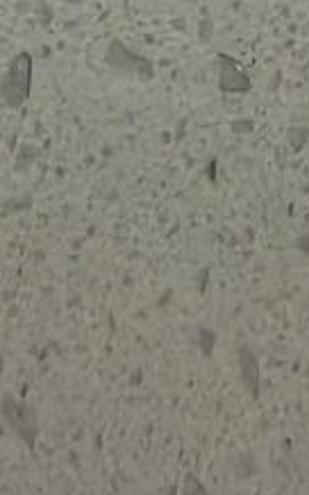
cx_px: -141
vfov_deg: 10.0
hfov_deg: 7.7
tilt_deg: -66.8
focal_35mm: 168
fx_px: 2267
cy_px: -874
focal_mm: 2.22
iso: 80
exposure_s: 1/121
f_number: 2.2
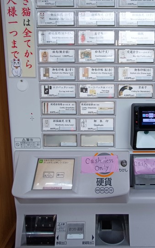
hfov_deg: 49.9
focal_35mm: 24
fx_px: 162
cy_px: 97
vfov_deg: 73.9
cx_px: 106
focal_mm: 1.66
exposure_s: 1/100
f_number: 2.2
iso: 71
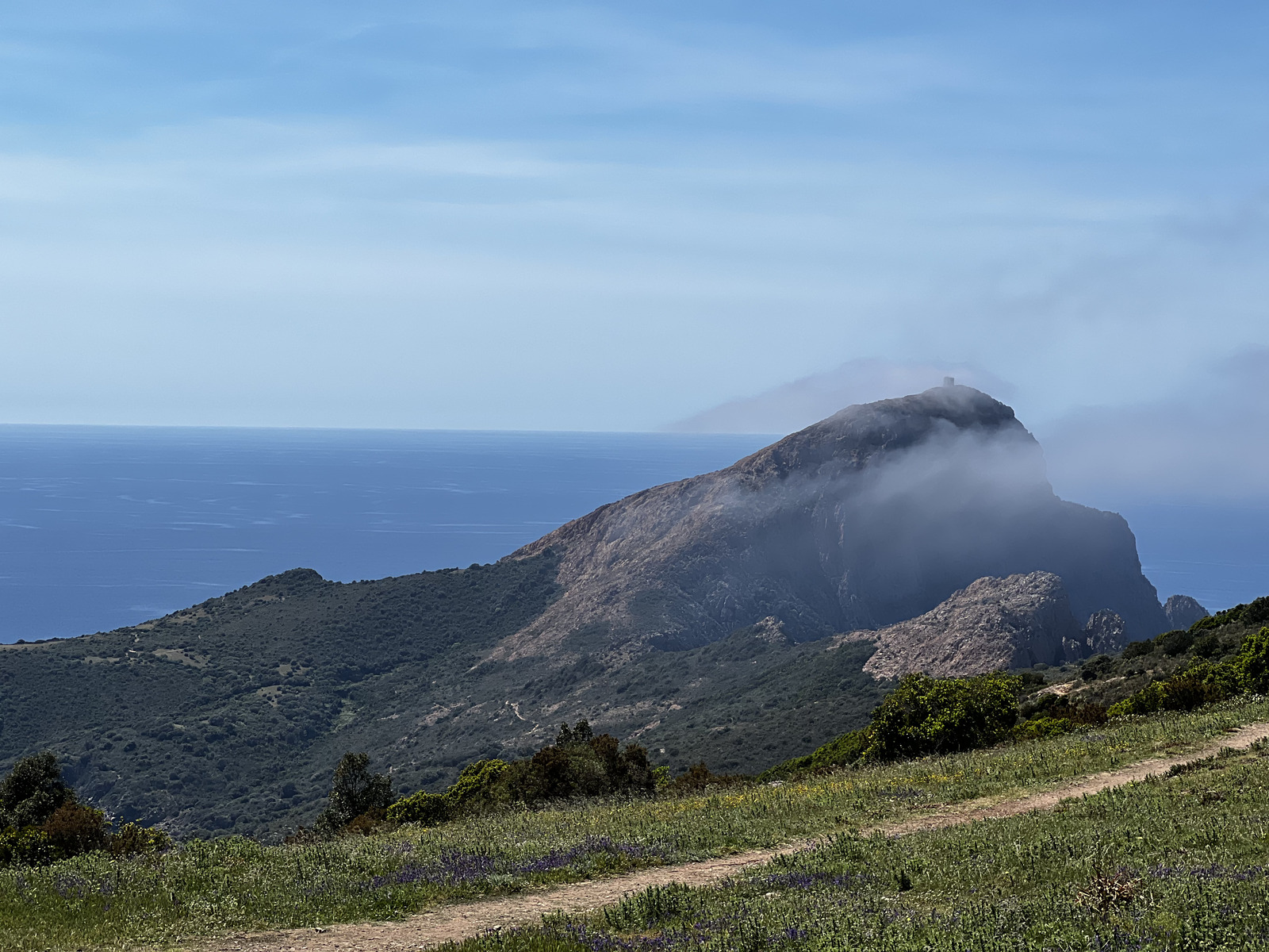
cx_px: 634
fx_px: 2823
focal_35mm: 77
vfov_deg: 19.1
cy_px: 476
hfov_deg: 25.3
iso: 32
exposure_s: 1/1393
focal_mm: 9
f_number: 2.8
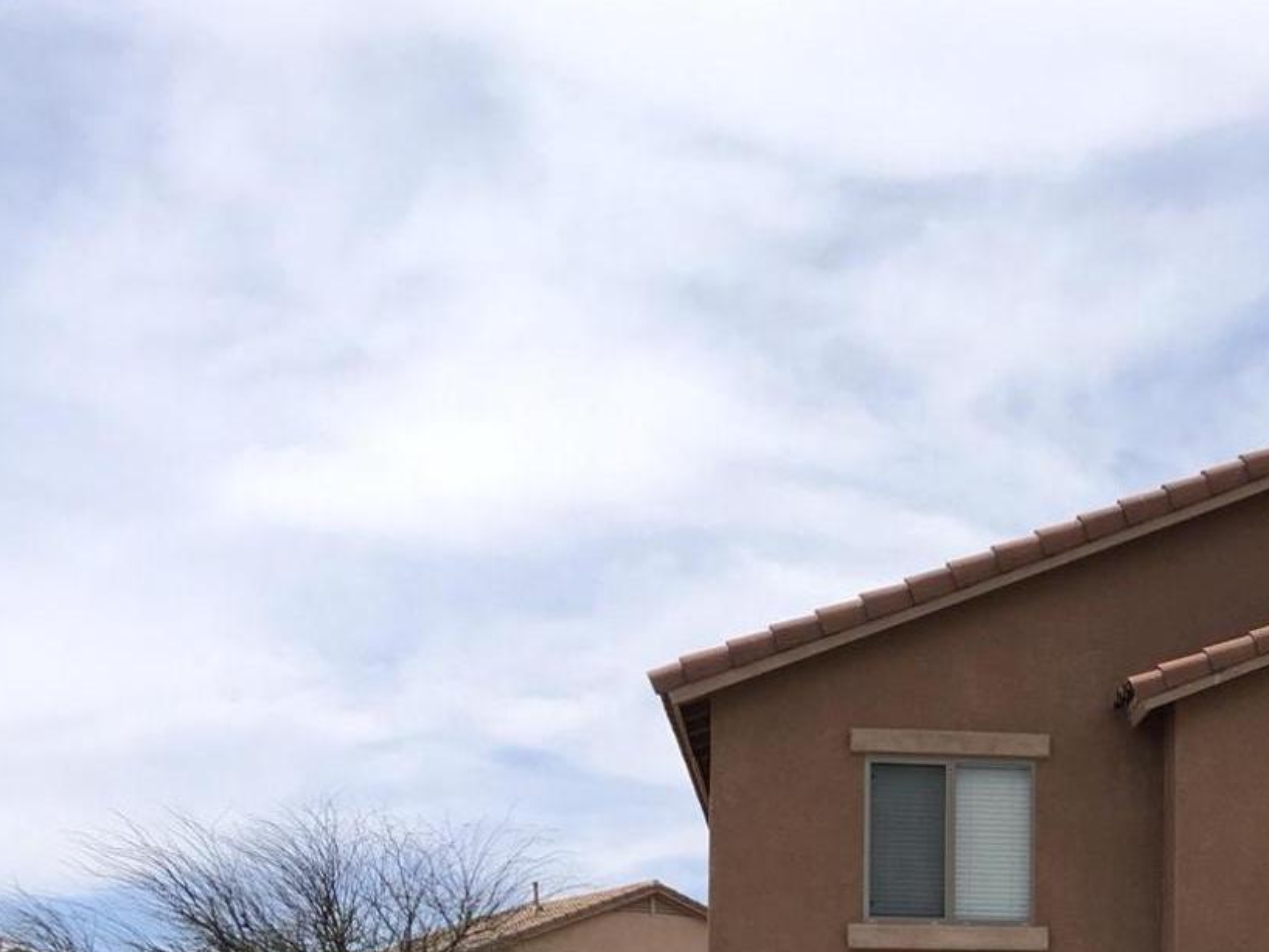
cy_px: 1016
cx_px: 1325
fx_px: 2603
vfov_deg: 19.9
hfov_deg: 25.7
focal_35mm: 71
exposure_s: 1/1570
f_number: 2.2
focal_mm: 4.15
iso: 25
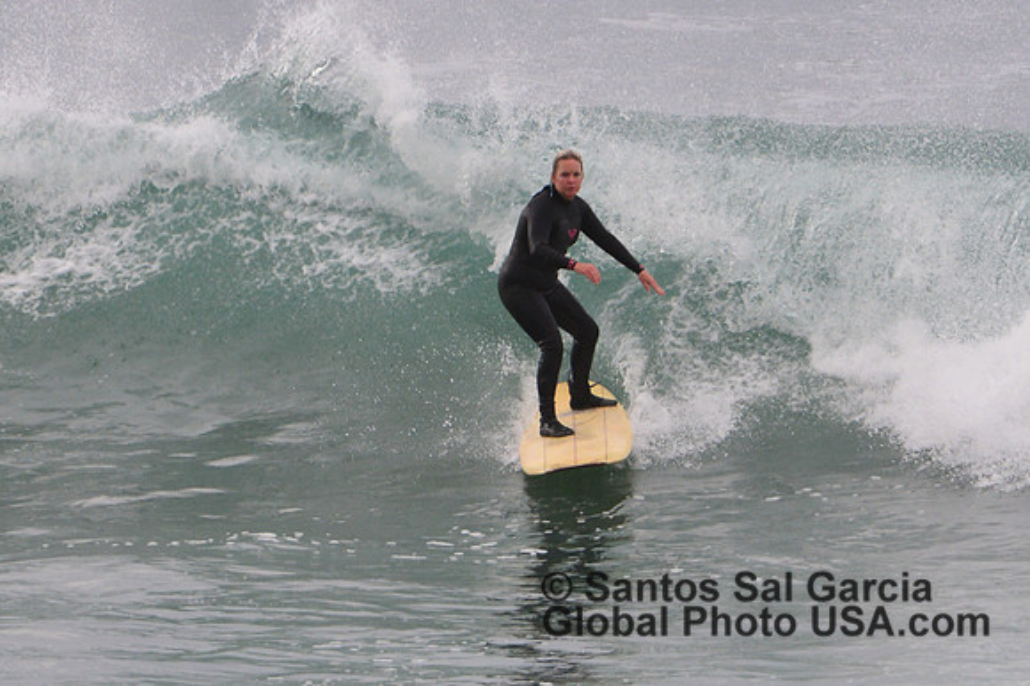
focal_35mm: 550
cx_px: 515
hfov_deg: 3.8
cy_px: 343
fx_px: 15727
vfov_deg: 2.5
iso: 1000
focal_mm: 550
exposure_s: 1/500
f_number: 10
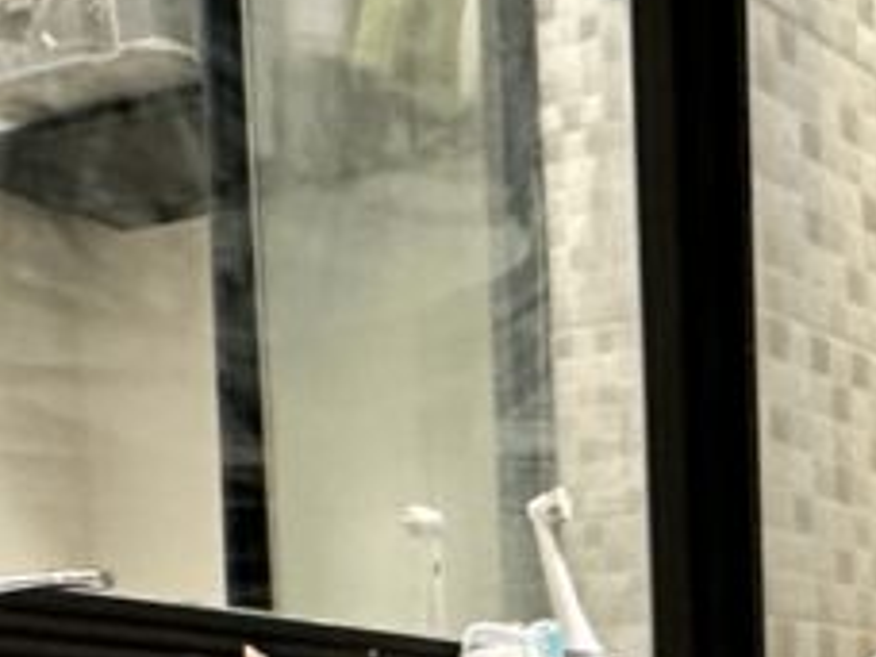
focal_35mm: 80
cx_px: 1018
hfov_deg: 22.7
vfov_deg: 16.6
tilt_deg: -4.3
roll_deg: +1.5
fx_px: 2024
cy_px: 1012
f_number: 2.2
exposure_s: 1/50
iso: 1000
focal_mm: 2.22
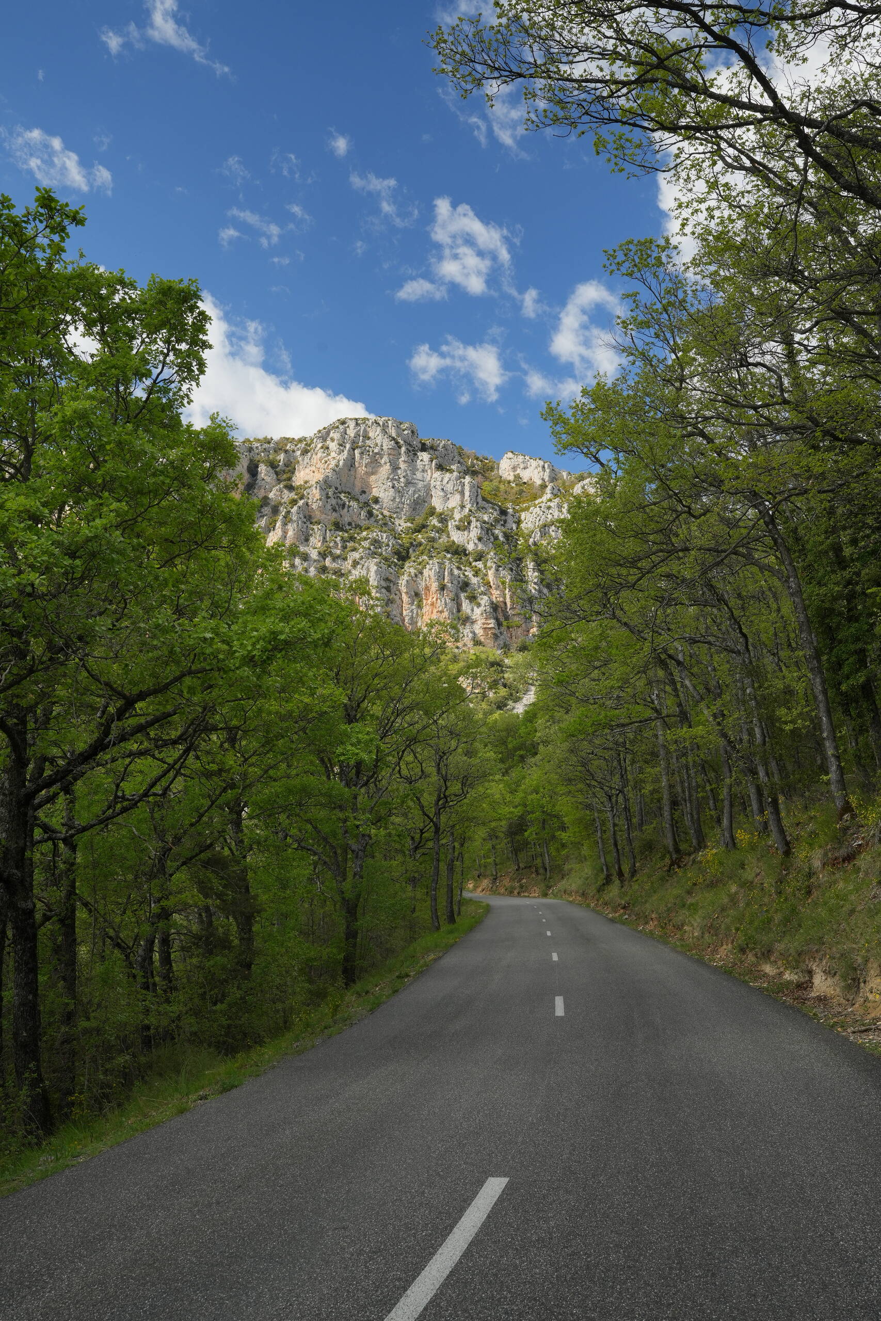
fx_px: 1285
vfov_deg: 54.4
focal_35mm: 35
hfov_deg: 37.9
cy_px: 660
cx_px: 440
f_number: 10
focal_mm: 35
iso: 200
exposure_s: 1/125
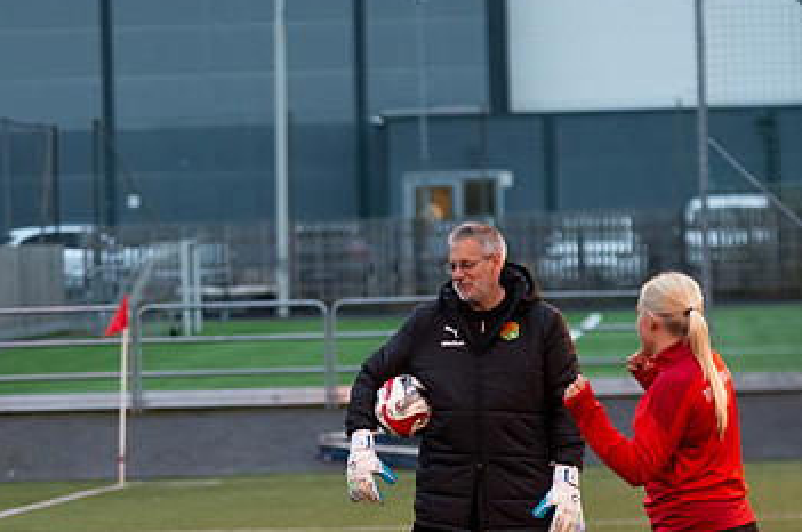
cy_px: 411
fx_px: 4983
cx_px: 274
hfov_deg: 9.2
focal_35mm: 224
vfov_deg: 6.1
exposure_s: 1/640
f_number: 3.2
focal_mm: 130
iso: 6400
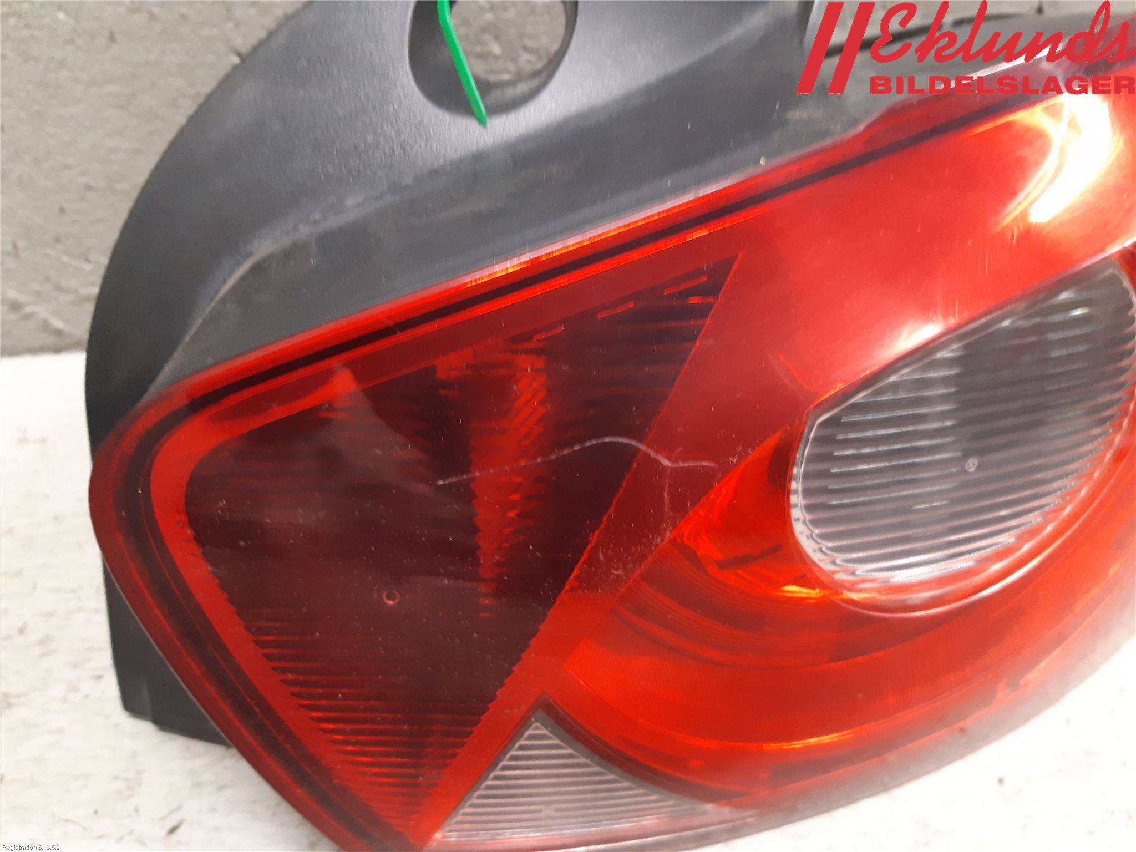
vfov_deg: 53.1
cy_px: 426
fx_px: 853
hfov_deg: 67.3
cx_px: 568
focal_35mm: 26
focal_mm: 3.93
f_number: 1.7
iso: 200
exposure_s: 1/25
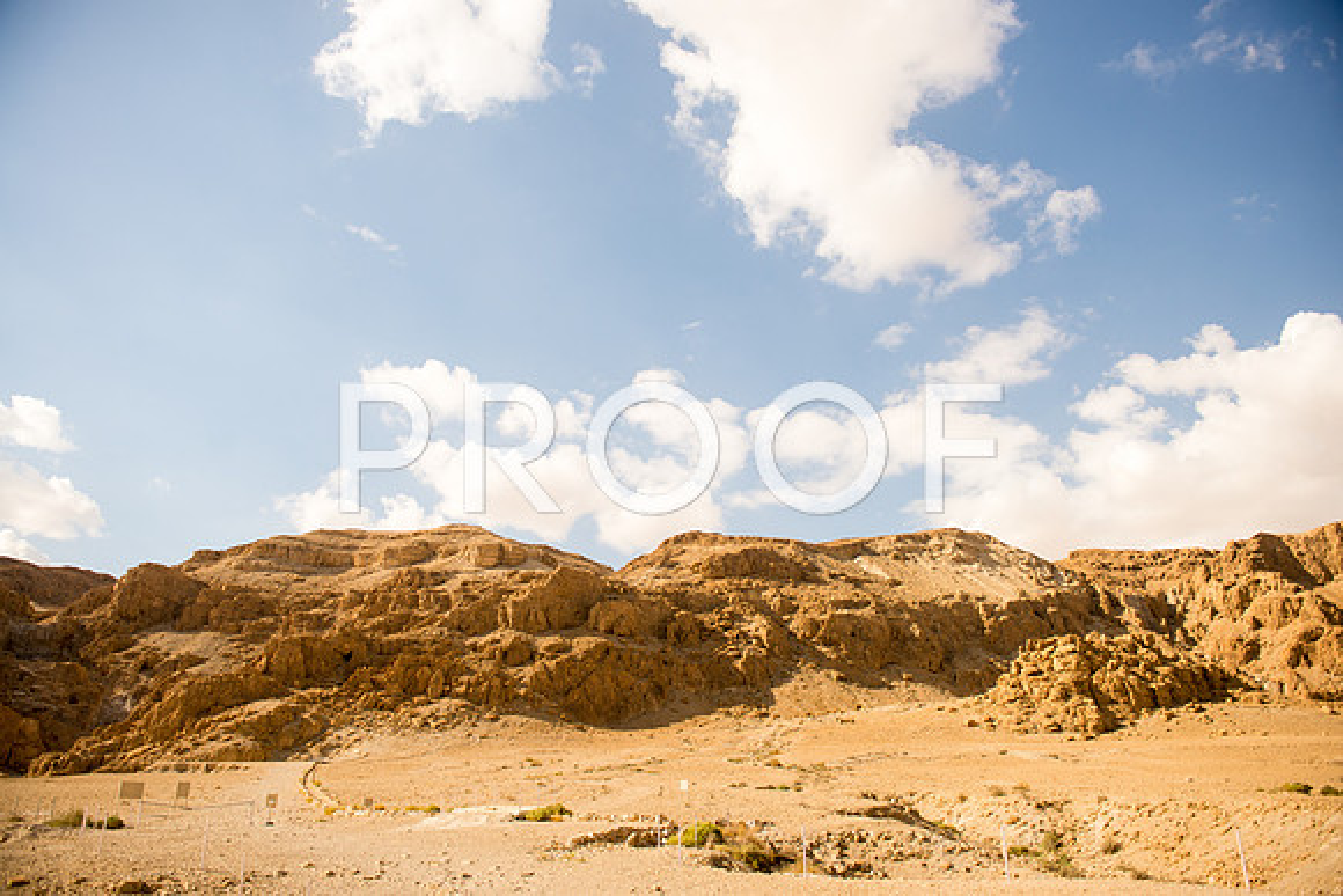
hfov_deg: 73.7
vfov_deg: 53.2
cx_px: 672
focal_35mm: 24
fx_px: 896
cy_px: 448
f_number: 2.8
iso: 200
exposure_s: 1/4000
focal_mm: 24
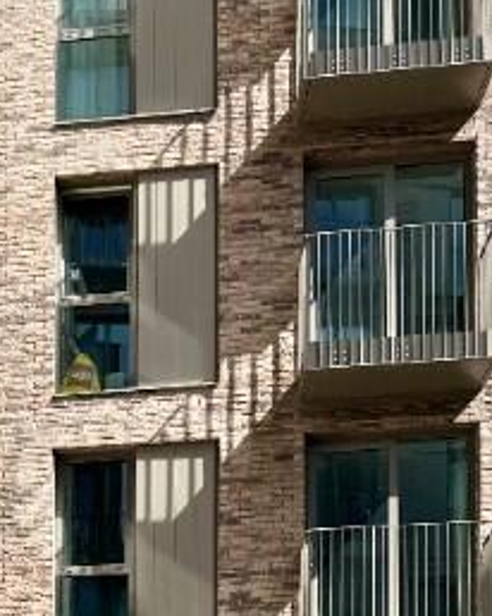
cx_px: -165
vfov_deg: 18.4
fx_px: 1695
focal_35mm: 93
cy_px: 907
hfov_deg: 15.6
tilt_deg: +2.5
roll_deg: +0.1
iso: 80
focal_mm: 6.76
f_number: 1.78
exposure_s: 1/2415
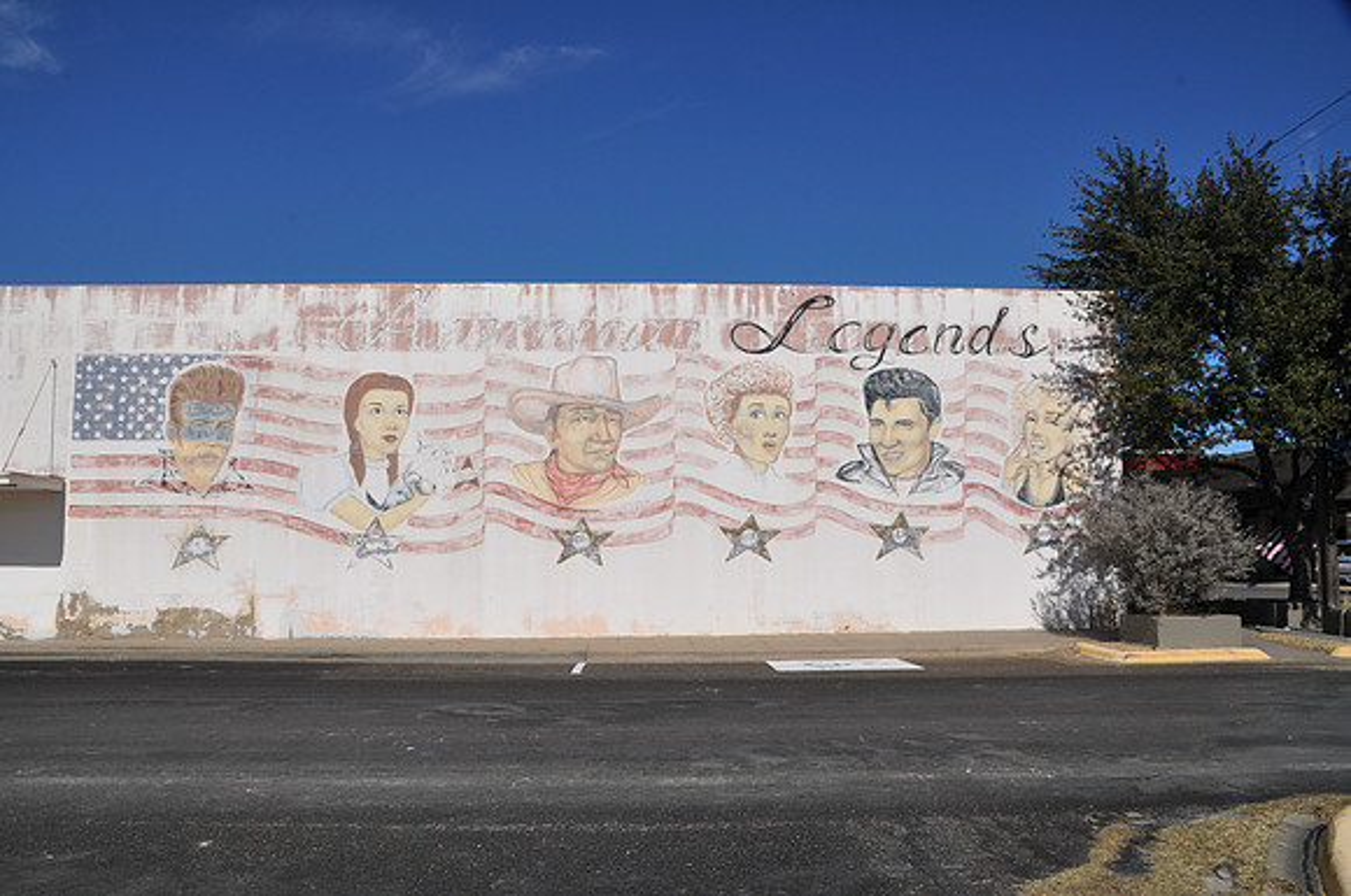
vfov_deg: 47.8
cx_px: 676
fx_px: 1012
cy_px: 448
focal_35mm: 27
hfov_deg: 67.5
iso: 200
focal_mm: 18
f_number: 16
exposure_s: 1/250
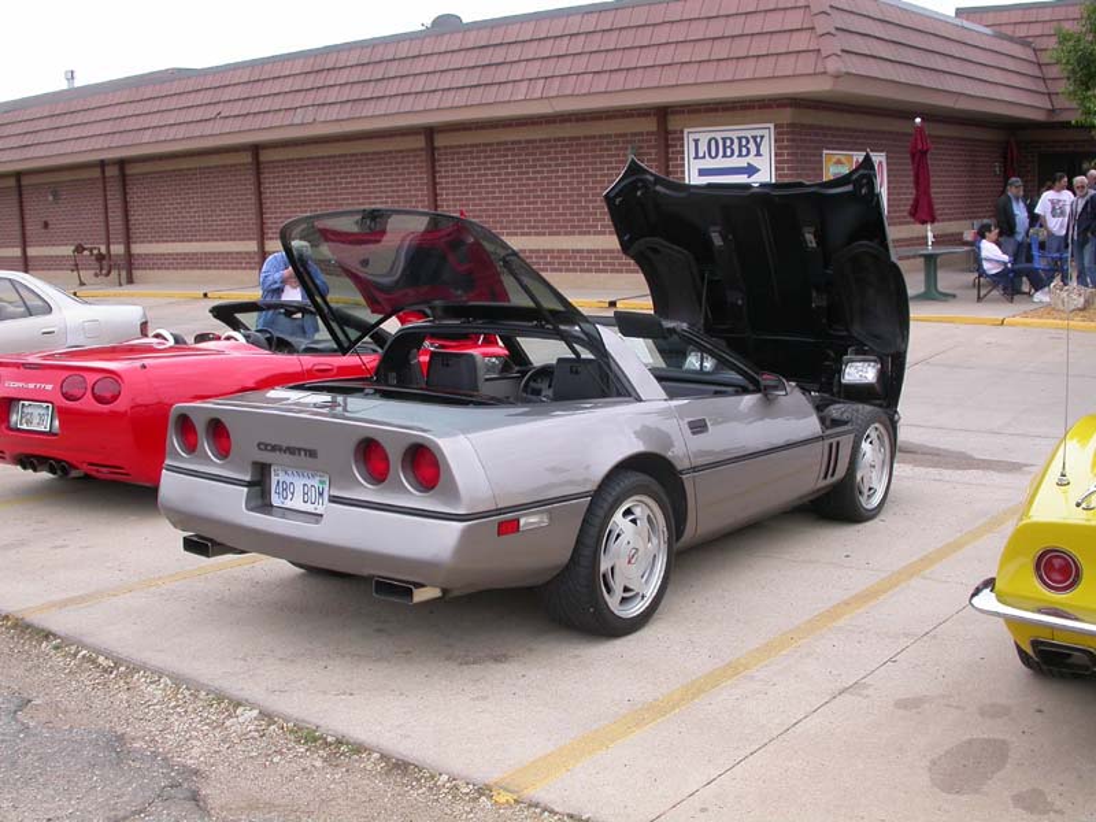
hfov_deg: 49.0
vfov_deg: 37.7
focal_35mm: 38
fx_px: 1203
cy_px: 411
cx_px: 548
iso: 100
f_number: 6
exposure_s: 1/219
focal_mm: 7.85
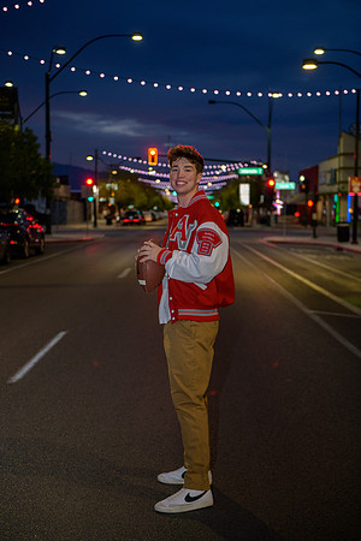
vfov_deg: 34.5
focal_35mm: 58
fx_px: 872
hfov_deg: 23.4
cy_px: 270
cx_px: 180
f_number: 2.8
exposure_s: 1/80
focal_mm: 58
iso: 250
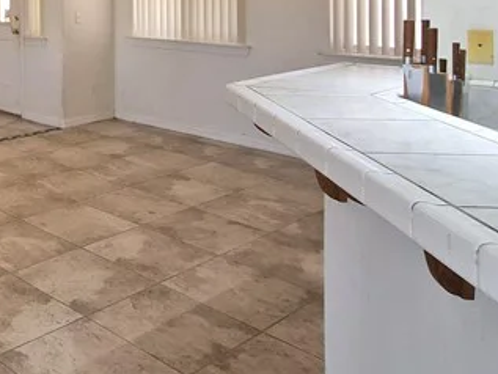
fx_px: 604
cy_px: -2
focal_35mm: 42
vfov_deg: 31.7
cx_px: -38
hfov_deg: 38.0
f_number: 2.2
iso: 100
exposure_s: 1/60
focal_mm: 1.7
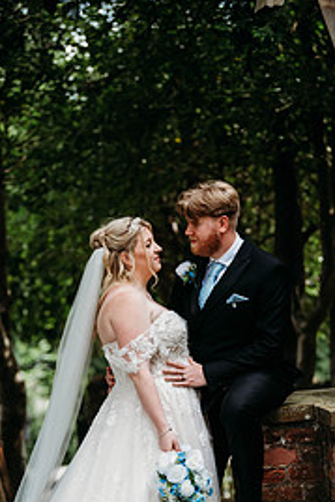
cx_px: 187
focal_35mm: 151
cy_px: 375
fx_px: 2105
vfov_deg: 13.5
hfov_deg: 9.1
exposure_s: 1/400
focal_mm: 90
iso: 100
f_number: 2.8
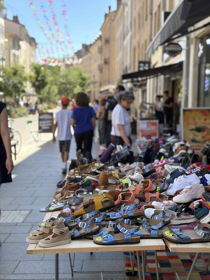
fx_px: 421
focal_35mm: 52
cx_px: 105
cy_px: 140
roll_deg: -0.4
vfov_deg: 36.8
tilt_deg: -5.5
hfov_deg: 28.0
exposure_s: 1/438
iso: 50
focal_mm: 5.96
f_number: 1.6
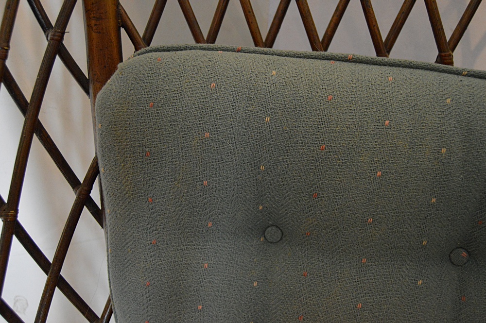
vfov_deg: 38.3
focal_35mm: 34
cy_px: 162
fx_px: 465
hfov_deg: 55.1
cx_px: 243
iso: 3200
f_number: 3.8
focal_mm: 23
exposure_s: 1/50
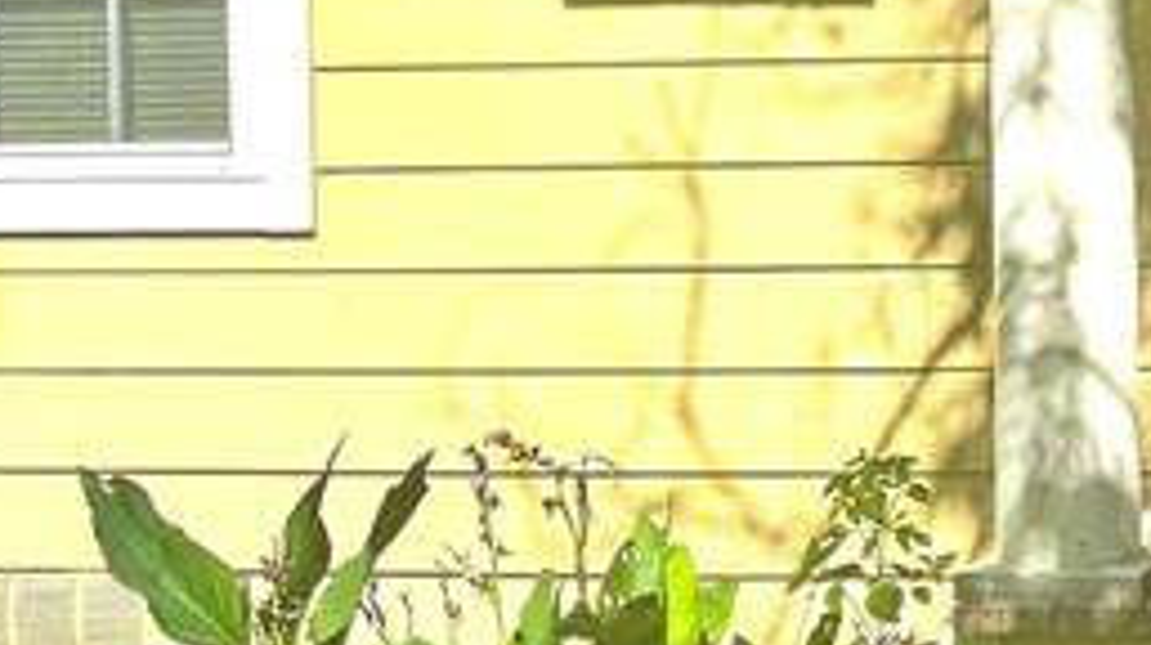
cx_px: 1617
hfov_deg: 17.4
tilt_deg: -0.9
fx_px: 3446
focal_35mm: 113
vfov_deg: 10.6
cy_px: 9
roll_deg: +1.3
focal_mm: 5.96
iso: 50
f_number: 1.6
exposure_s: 1/1115
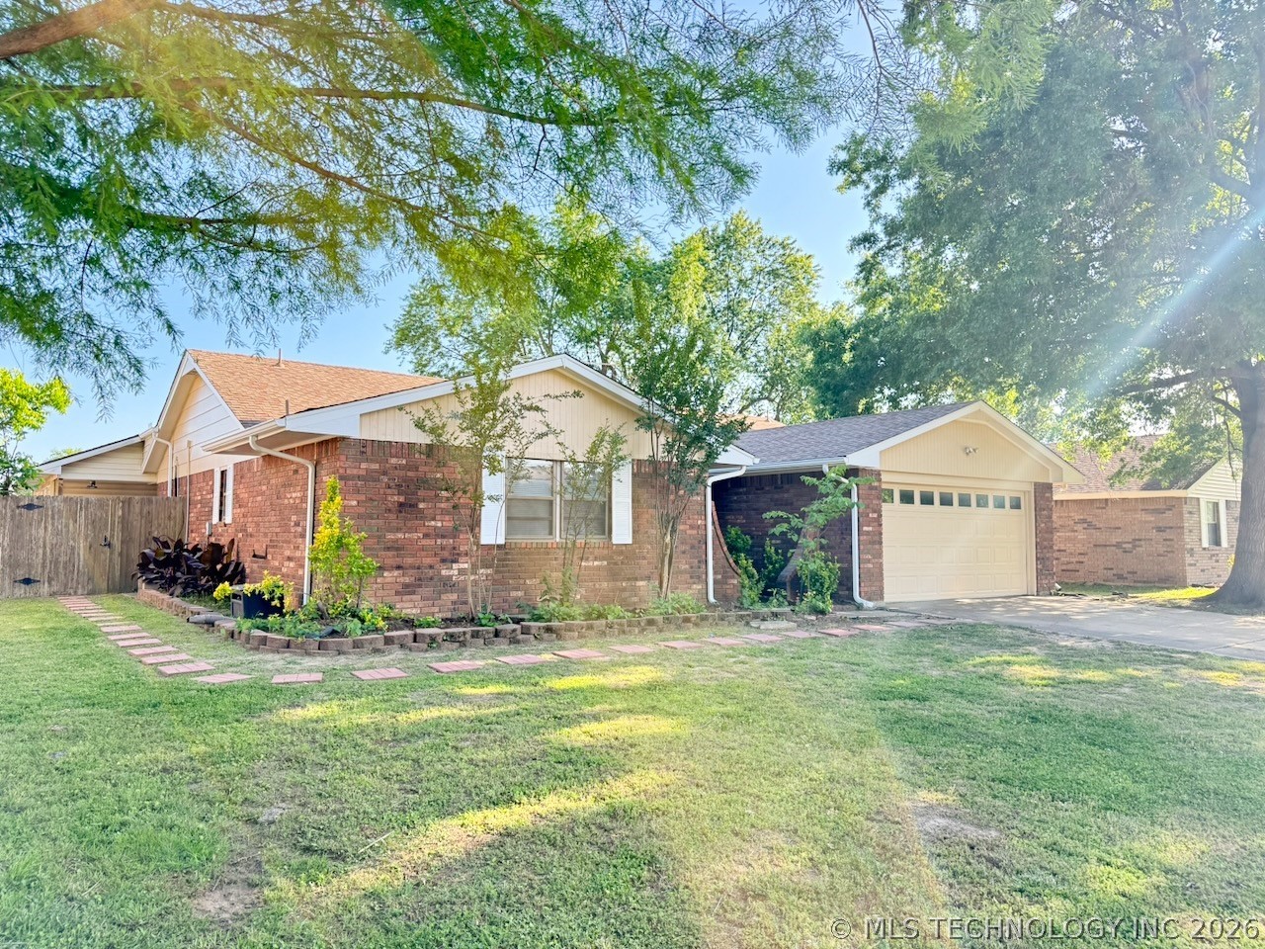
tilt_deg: +4.7
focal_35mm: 24
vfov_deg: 56.8
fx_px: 877
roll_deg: -0.3
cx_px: 632
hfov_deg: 71.6
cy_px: 474
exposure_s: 1/443
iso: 100
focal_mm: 6.76
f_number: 1.78
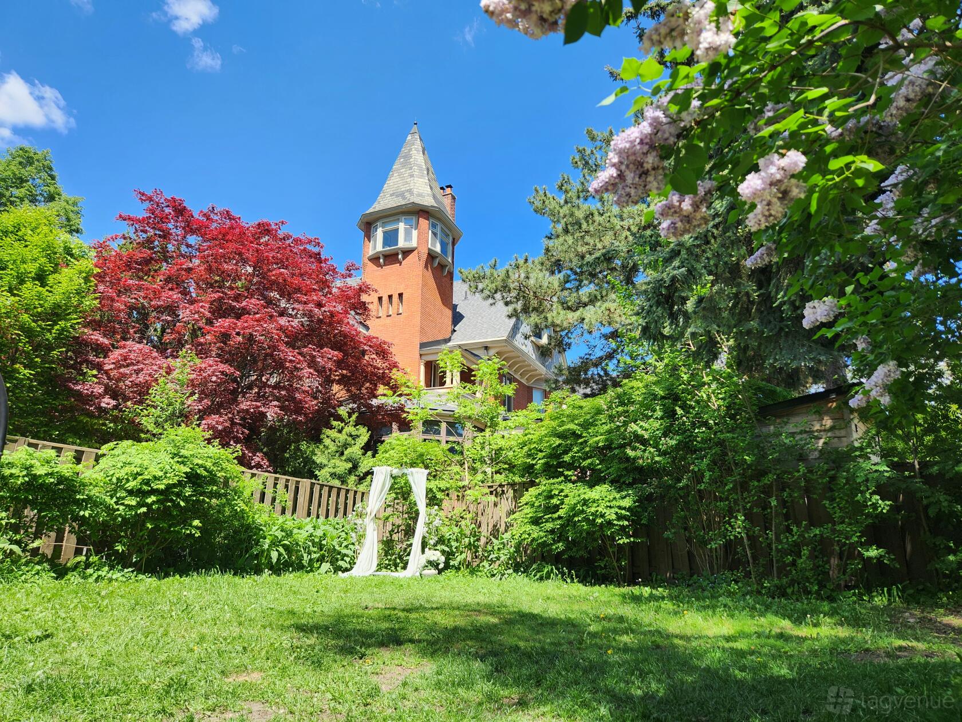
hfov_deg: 73.9
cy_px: 361
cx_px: 481
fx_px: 639
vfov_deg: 58.9
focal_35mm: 23
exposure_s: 1/598
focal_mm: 5.4
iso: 20
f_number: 1.8
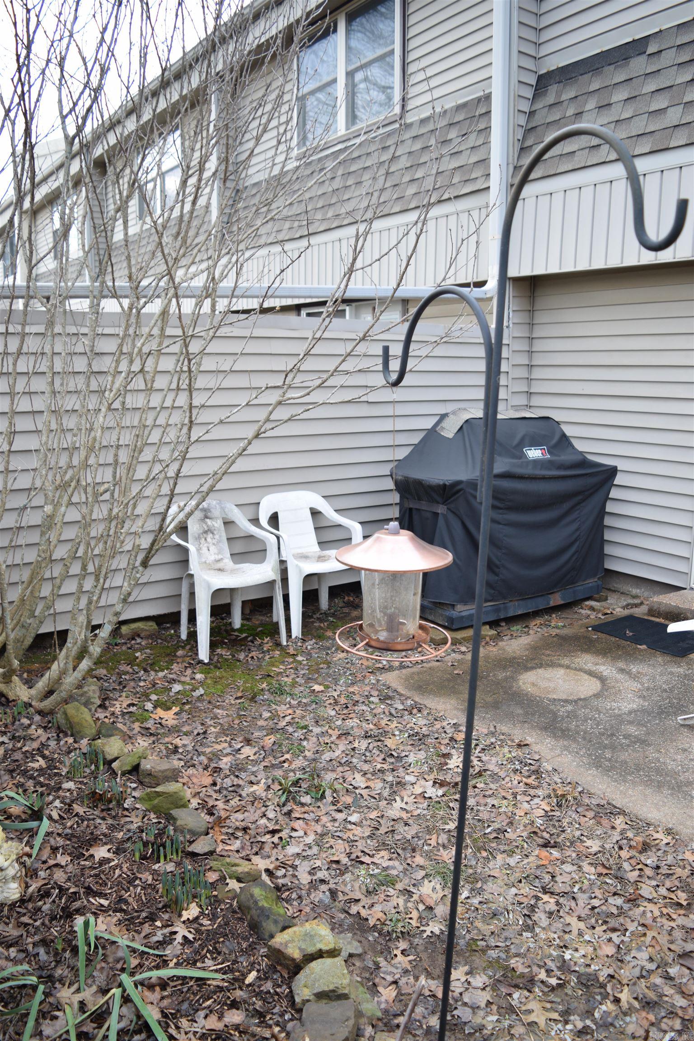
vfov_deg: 67.4
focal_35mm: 27
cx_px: 347
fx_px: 781
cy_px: 520
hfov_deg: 47.9
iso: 100
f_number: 3.5
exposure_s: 1/100
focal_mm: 18
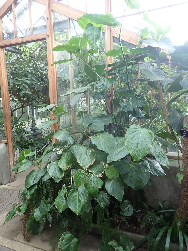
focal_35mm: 25
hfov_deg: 54.9
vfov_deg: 69.4
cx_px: 94
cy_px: 126
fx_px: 181
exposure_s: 1/30
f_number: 2
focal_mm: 4.5
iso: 200
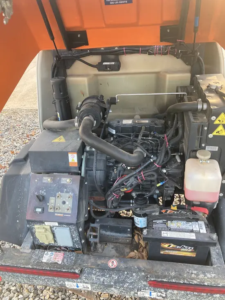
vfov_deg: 63.4
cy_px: 150
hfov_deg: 49.8
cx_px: 112
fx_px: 243
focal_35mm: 28
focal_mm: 3.99
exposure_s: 1/87
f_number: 1.8
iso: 80
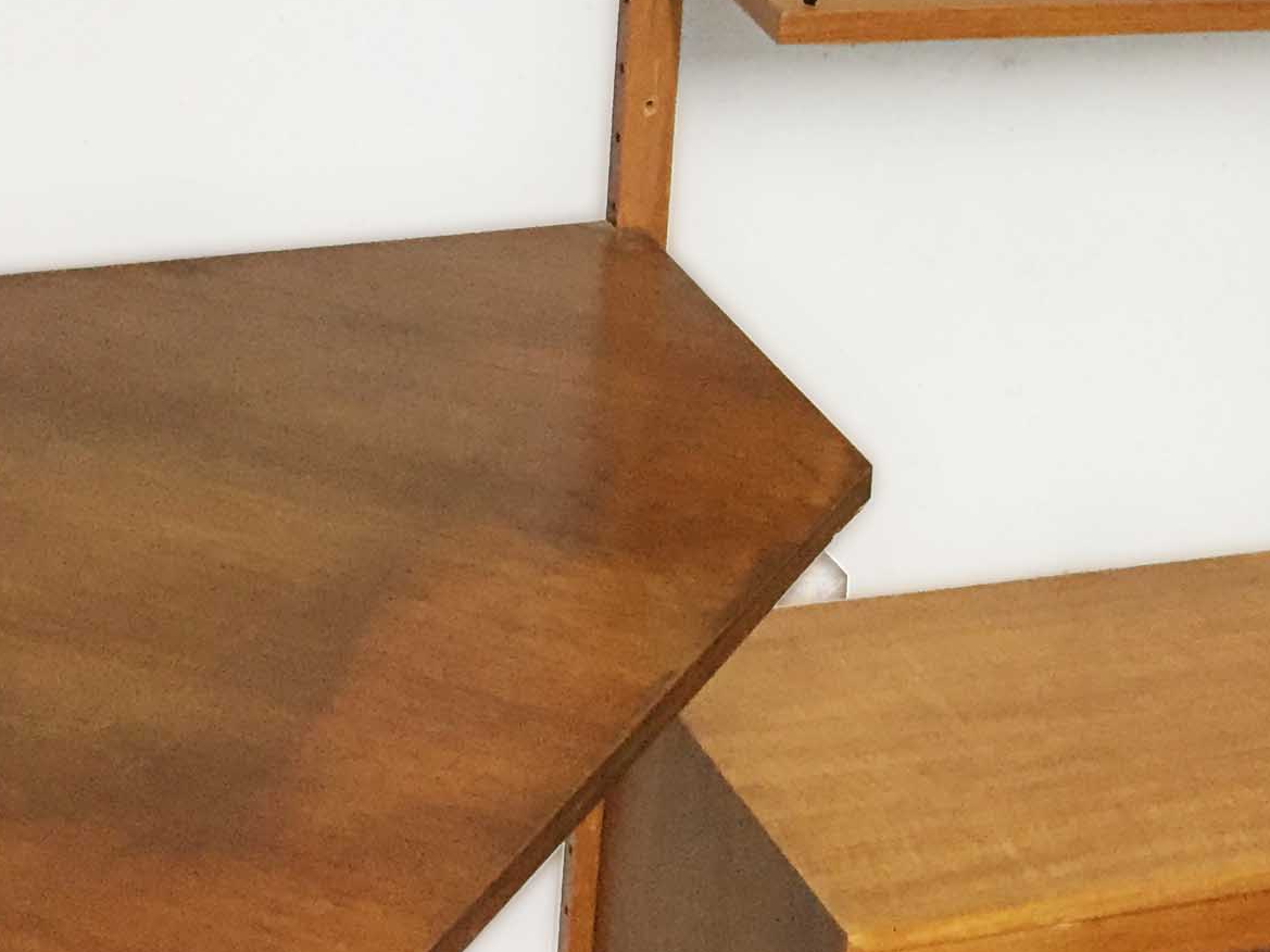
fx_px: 2971
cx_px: 822
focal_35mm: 81
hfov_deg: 24.0
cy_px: 71
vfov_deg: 17.9
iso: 250
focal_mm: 4.15
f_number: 2.2
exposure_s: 1/17
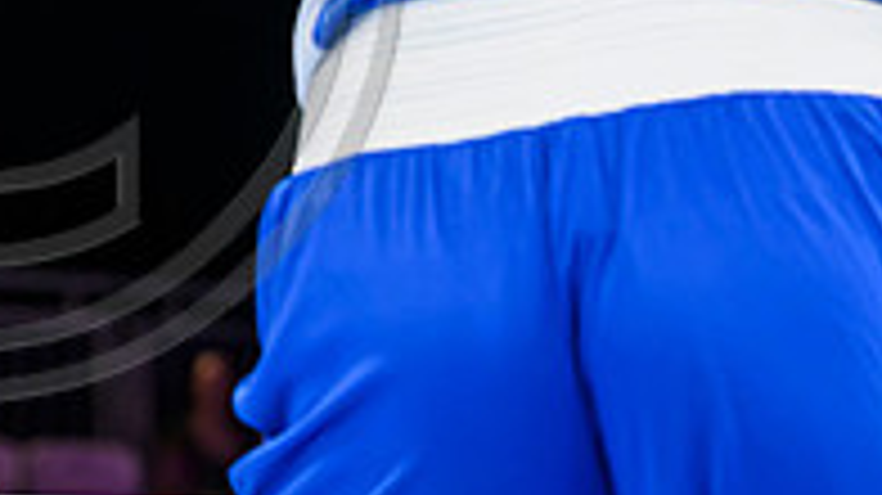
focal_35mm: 253
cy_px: -54
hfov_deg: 8.5
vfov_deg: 4.8
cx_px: 9
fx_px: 5914
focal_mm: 70
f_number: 3.5
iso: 2000
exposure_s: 1/1250
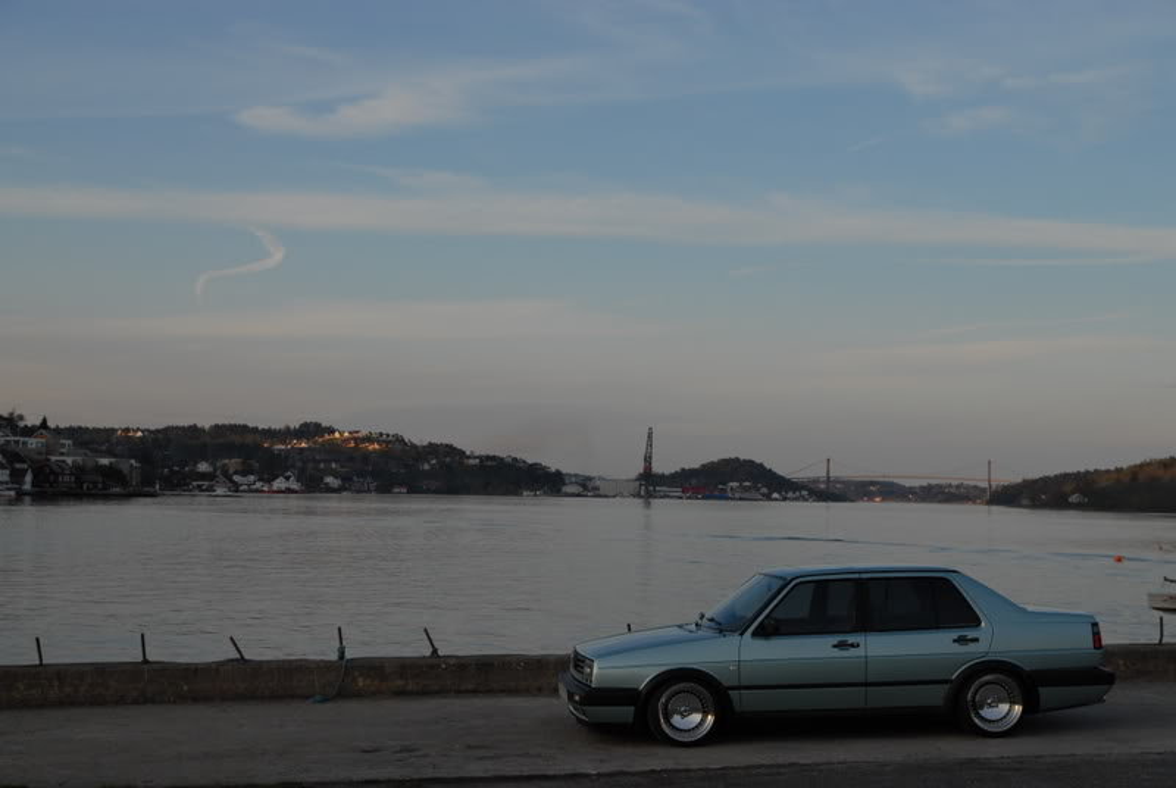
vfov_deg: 23.9
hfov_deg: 35.0
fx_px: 1865
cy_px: 394
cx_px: 588
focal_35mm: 57
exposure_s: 1/1000
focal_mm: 38
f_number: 5.6
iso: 500
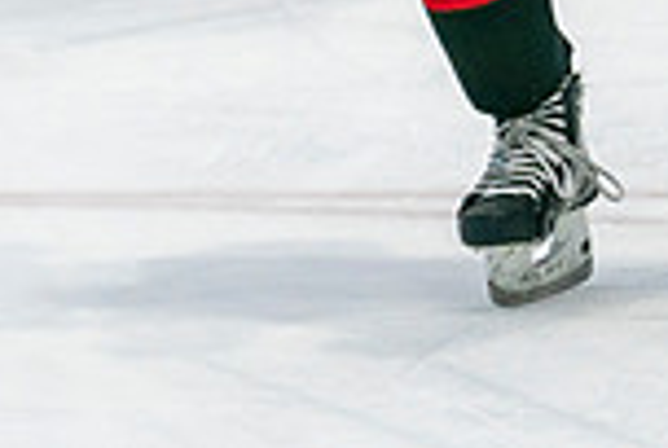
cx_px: 286
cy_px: -401
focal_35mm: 685
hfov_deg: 3.0
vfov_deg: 2.0
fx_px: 12735
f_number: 2.8
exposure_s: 1/640
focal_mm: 125
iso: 640
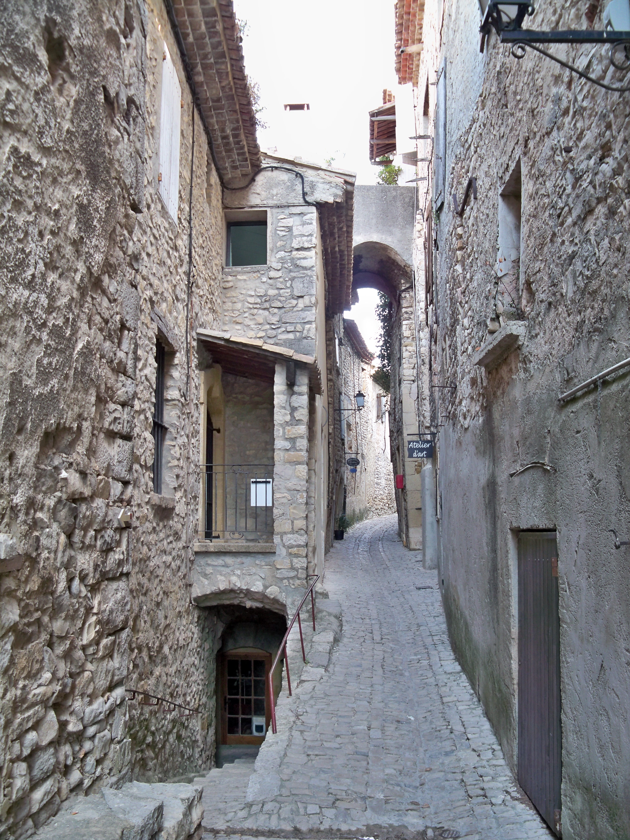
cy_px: 420
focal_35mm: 35
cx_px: 315
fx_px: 849
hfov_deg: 40.7
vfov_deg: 52.6
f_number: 3.5
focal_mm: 6.2
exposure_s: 1/50
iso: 80
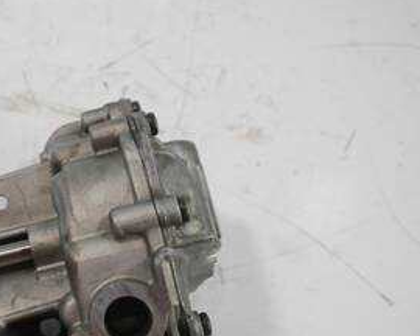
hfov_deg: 34.4
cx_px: 59
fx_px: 646
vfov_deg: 28.7
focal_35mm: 52
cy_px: 247
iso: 800
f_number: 3.5
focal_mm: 15
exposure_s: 1/125
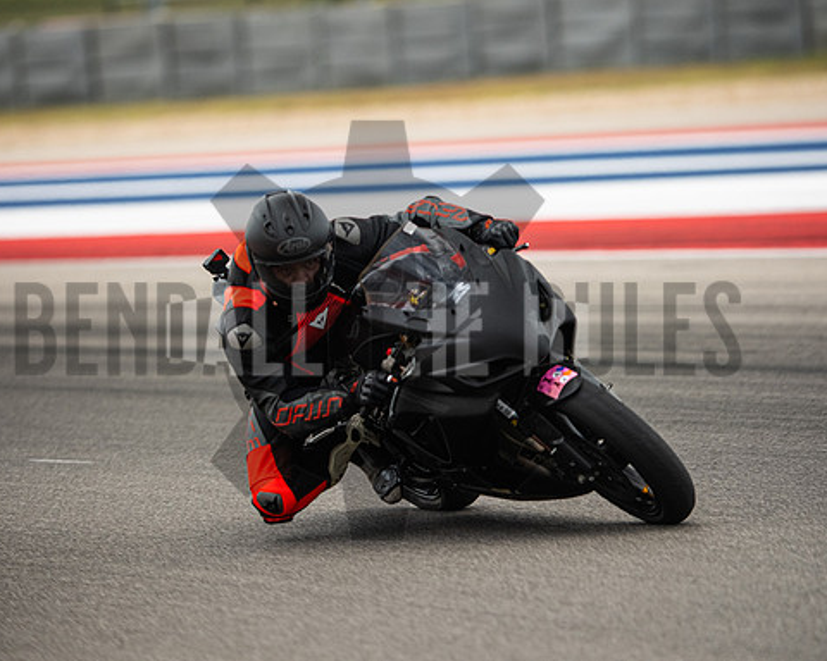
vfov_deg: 4.6
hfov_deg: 5.7
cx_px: 377
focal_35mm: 340
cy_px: 331
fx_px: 8322
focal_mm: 200
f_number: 2
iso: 640
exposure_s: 1/5000
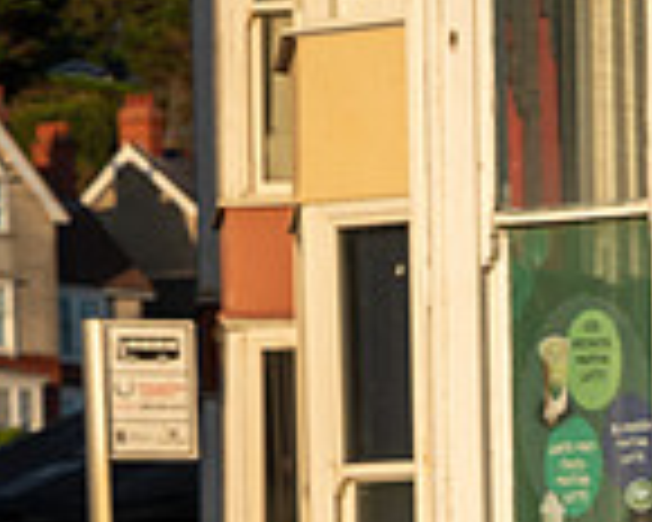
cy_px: 853
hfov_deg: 7.4
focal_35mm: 252
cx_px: 1241
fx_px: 4863
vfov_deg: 6.1
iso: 160
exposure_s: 1/800
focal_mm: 67
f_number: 4.5
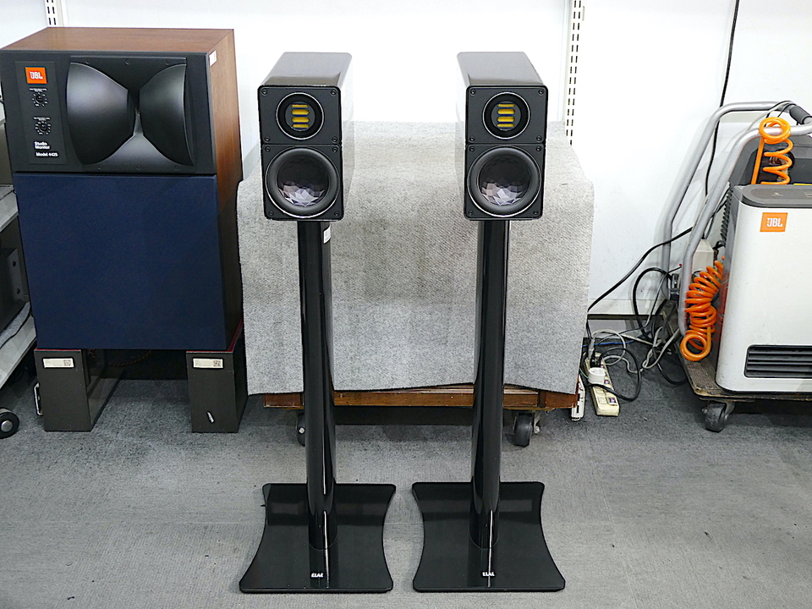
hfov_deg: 42.9
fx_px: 1032
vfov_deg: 32.9
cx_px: 406
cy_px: 304
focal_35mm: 44
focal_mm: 7.8
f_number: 3.9
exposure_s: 1/6
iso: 200
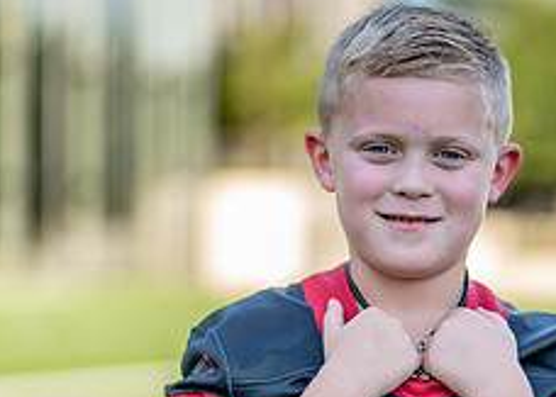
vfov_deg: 9.9
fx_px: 2290
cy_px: 379
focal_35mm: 145
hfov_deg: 13.8
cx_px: 416
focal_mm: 50
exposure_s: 1/1600
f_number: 1.2
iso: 100
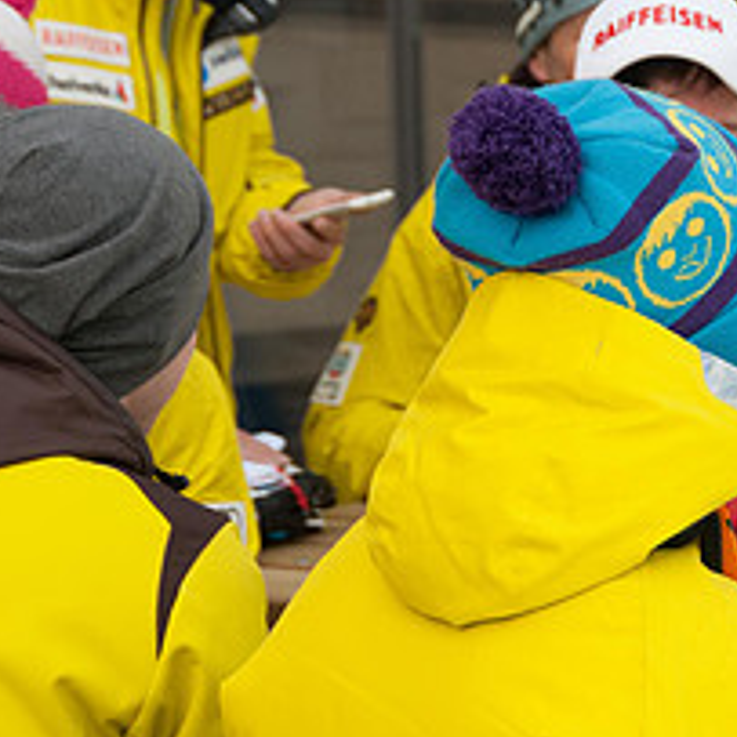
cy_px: 198
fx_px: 6576
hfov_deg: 6.4
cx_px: 821
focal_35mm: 273
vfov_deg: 6.4
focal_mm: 75
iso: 320
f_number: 8
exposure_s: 1/250
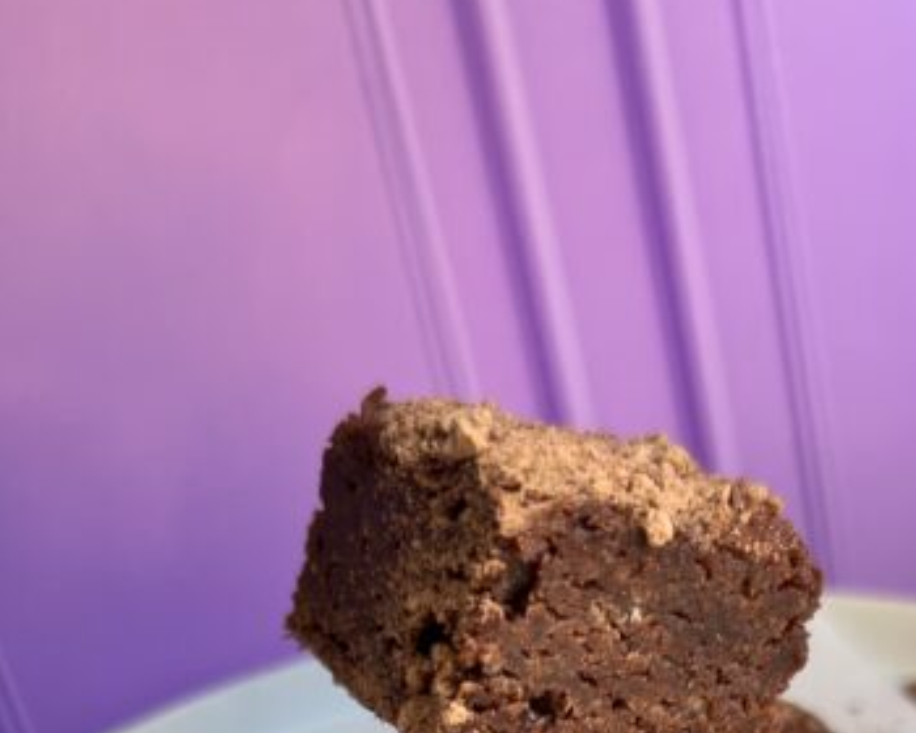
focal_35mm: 58
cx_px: 448
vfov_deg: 22.5
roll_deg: +14.5
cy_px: 1031
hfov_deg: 32.5
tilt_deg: -38.4
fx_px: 1572
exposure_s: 1/89
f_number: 1.5
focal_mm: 5.7
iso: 40
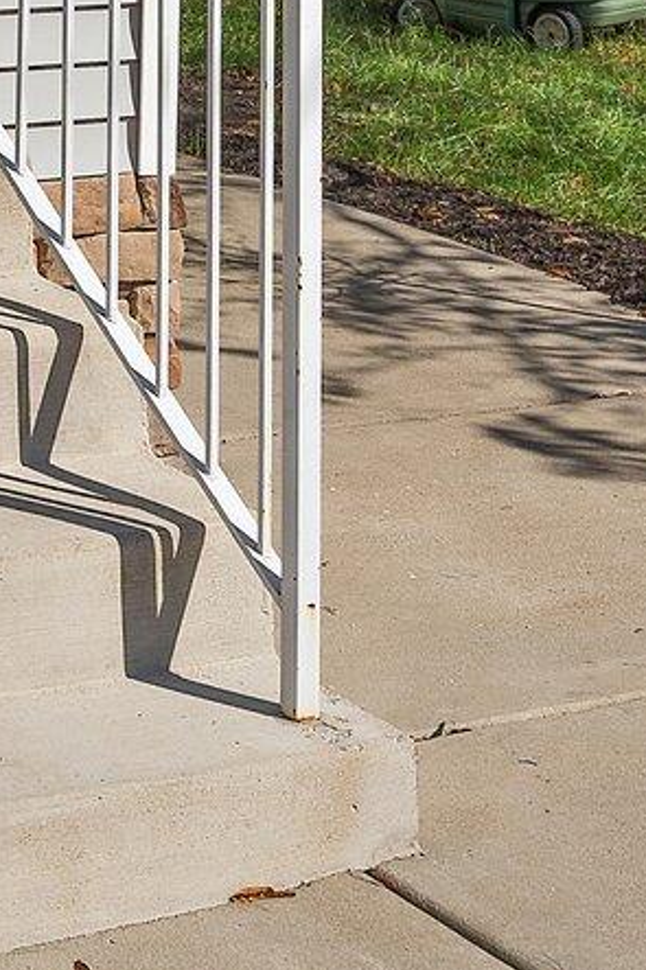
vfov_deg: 17.7
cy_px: -469
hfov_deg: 12.3
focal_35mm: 104
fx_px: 2801
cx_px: -442
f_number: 8
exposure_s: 1/25
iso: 50
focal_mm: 20.4
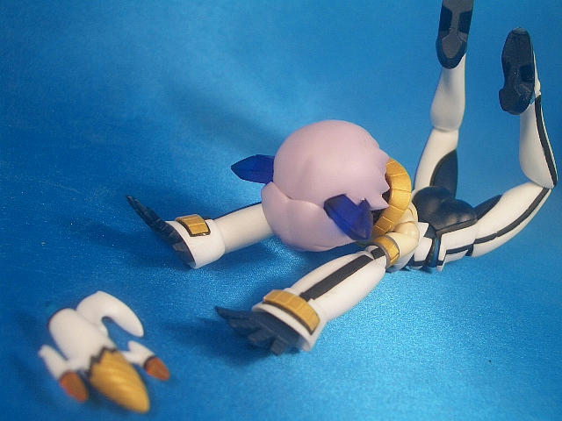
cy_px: 210
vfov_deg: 29.7
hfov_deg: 38.9
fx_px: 796
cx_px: 281
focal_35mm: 49
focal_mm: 8.2
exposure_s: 1/60
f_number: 3.1
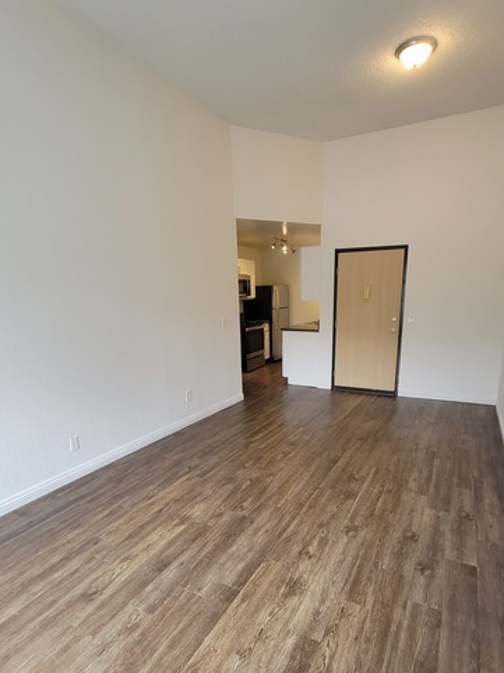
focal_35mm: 18
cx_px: 255
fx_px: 350
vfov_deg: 87.0
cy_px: 392
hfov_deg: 71.5
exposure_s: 1/60
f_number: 2.2
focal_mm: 2.2
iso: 125
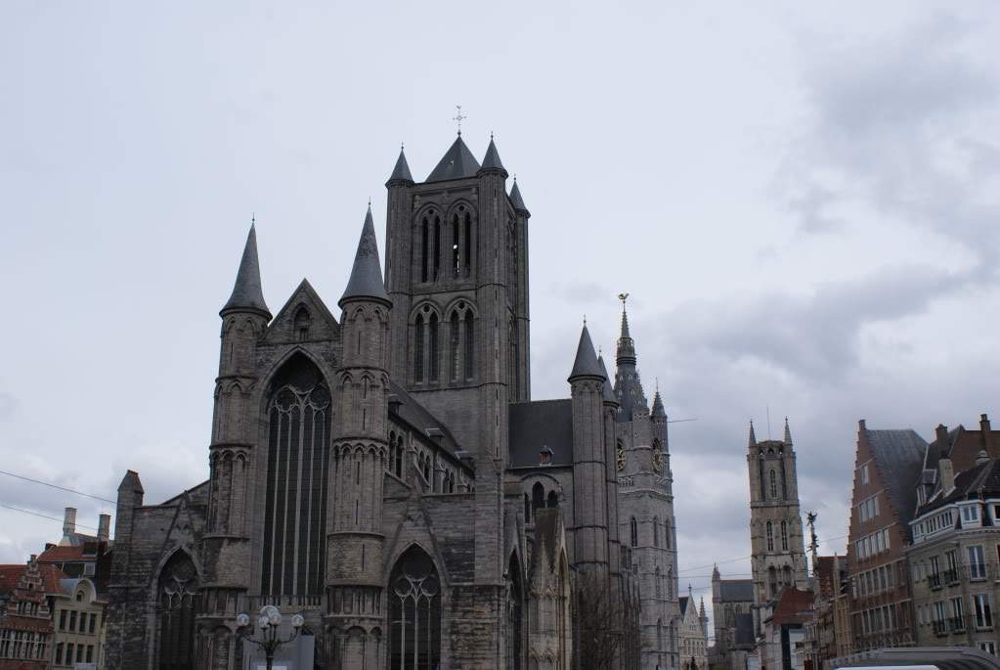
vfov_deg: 34.3
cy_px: 335
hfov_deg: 49.5
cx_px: 500
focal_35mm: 39
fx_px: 1085
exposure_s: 1/160
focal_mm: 26
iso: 100
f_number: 10
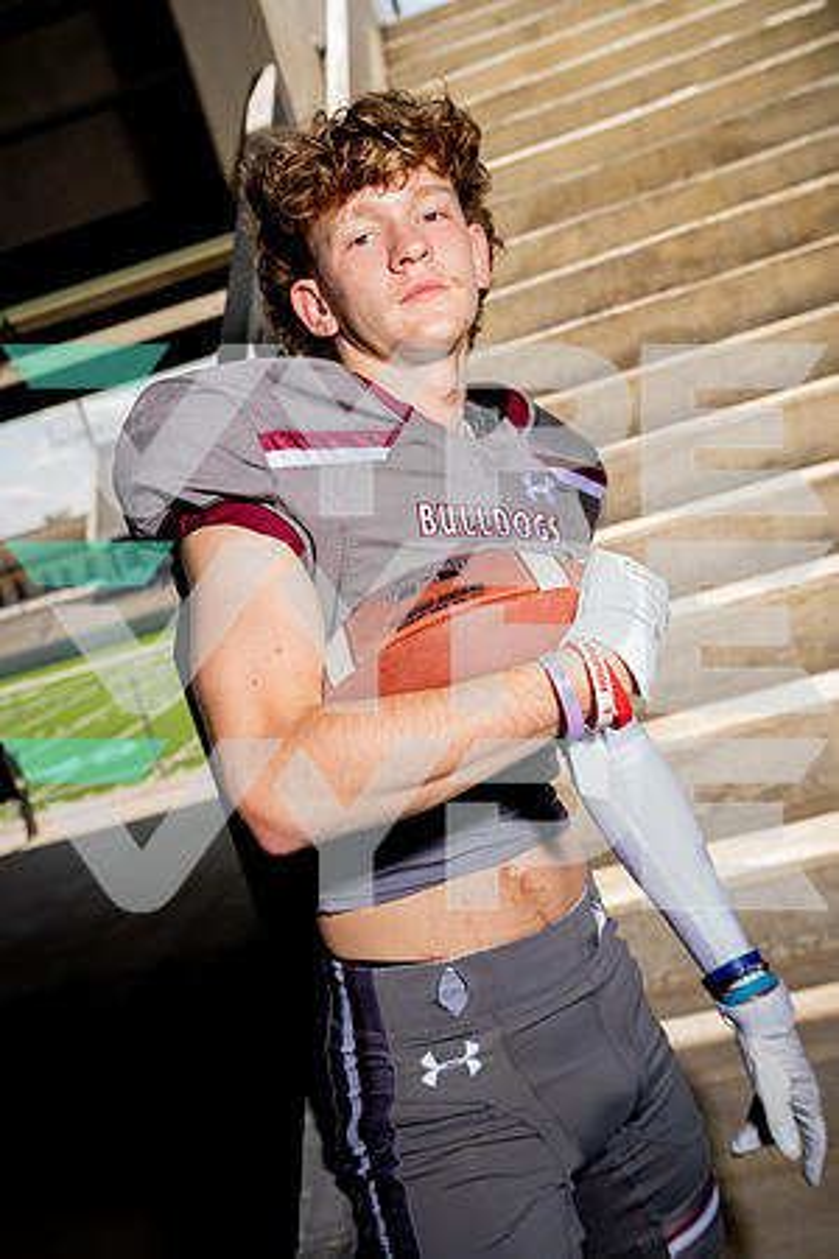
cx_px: 420
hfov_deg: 33.4
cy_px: 630
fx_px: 1398
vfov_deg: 48.5
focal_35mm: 40
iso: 100
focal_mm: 40
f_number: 5
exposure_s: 1/250
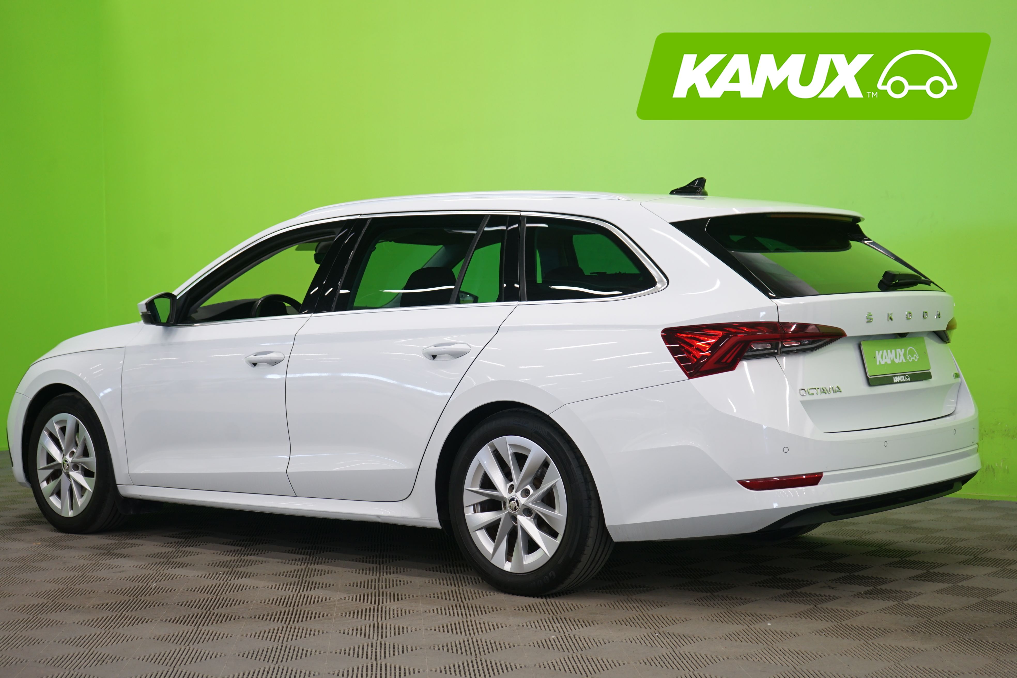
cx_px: 508
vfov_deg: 24.6
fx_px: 1554
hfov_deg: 36.2
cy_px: 339
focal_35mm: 55
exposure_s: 1/8
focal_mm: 55
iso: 400
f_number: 5
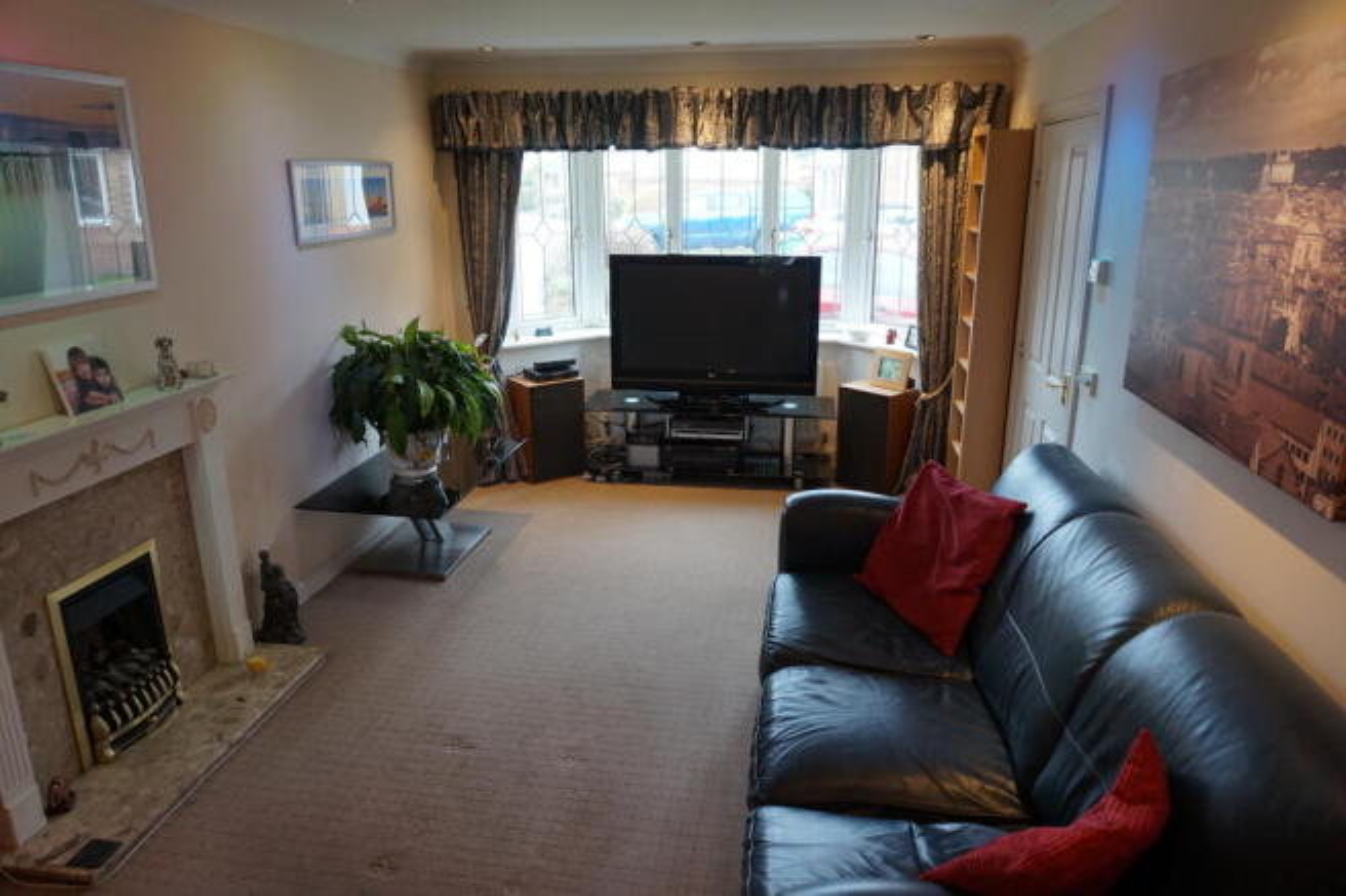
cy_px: 448
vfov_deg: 53.1
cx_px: 673
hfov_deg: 73.8
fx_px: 897
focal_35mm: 24
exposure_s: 1/60
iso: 500
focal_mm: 16
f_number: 4
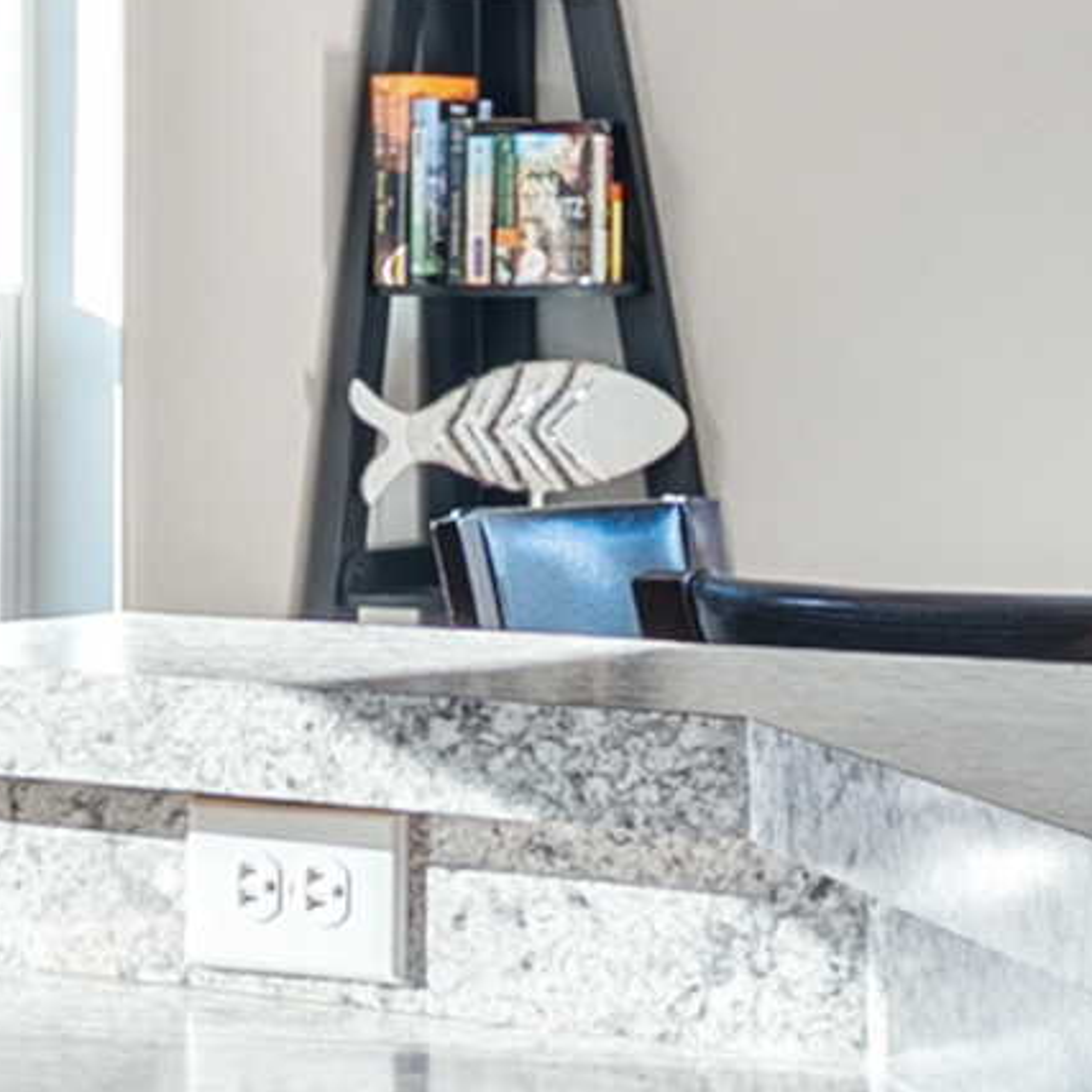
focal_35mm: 135
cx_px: -307
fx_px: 4818
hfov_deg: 12.5
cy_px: 317
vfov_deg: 12.9
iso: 100
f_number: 10
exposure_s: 1
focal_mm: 16
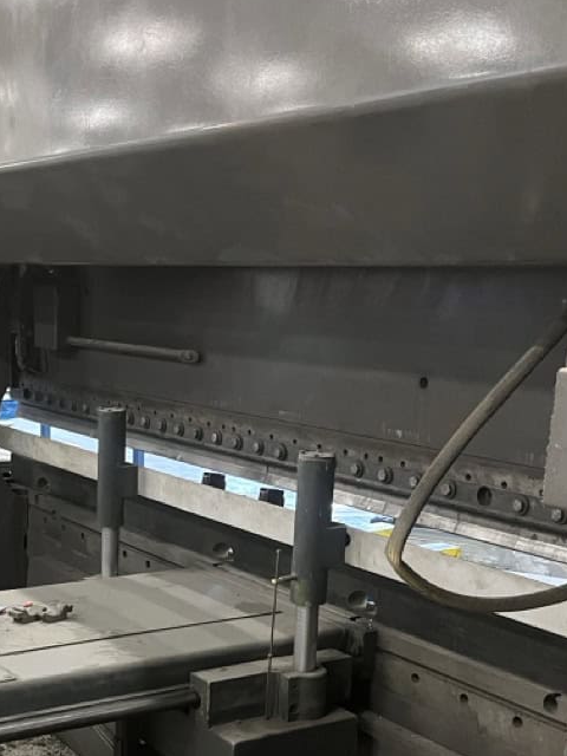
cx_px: 128
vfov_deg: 35.8
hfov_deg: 27.6
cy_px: 589
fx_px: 1136
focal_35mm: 52
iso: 400
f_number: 1.6
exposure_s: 1/60
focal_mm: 5.1
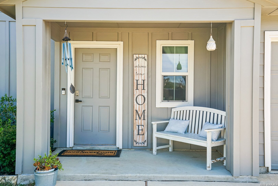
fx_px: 263
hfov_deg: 55.8
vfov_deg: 38.9
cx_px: 139
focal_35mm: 34
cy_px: 93
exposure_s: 1/125
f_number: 8
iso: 200
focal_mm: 34
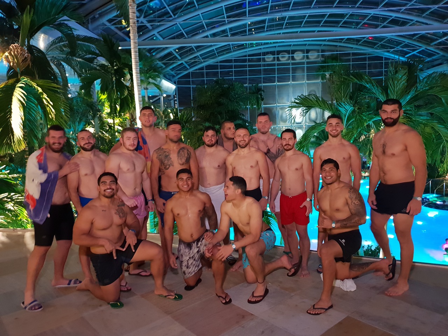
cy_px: 168
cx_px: 224
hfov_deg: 67.3
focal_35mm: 26
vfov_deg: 53.1
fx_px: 336
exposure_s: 1/10
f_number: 1.5
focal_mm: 4.3
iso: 400
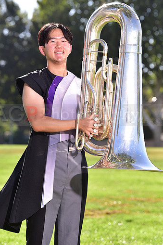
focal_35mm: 171
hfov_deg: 8.0
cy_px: 111
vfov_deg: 12.0
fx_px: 1162
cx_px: 76
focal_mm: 150
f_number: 5
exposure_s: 1/250
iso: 100
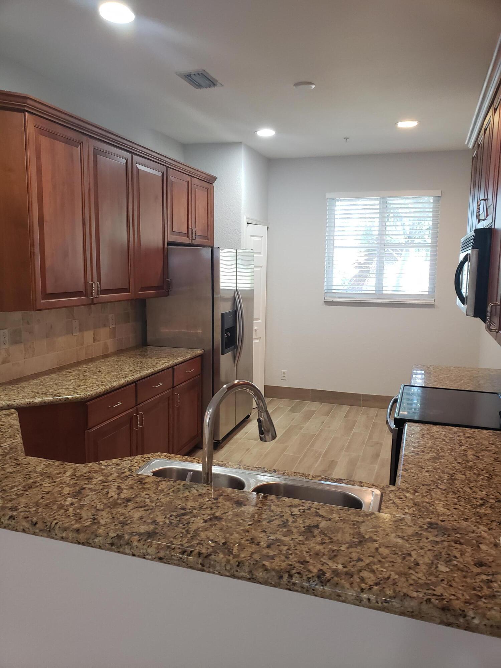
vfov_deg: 67.3
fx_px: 502
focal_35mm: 26
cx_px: 250
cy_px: 334
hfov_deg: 53.1
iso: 320
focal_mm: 4.3
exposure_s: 1/40
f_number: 2.4
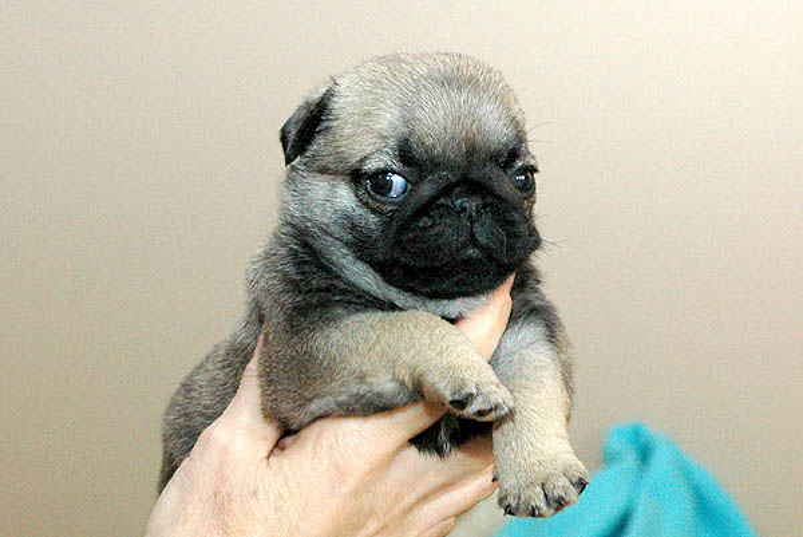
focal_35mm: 52
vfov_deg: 25.8
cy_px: 268
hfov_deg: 37.8
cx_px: 402
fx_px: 1172
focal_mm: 35
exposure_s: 1/60
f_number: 5.6
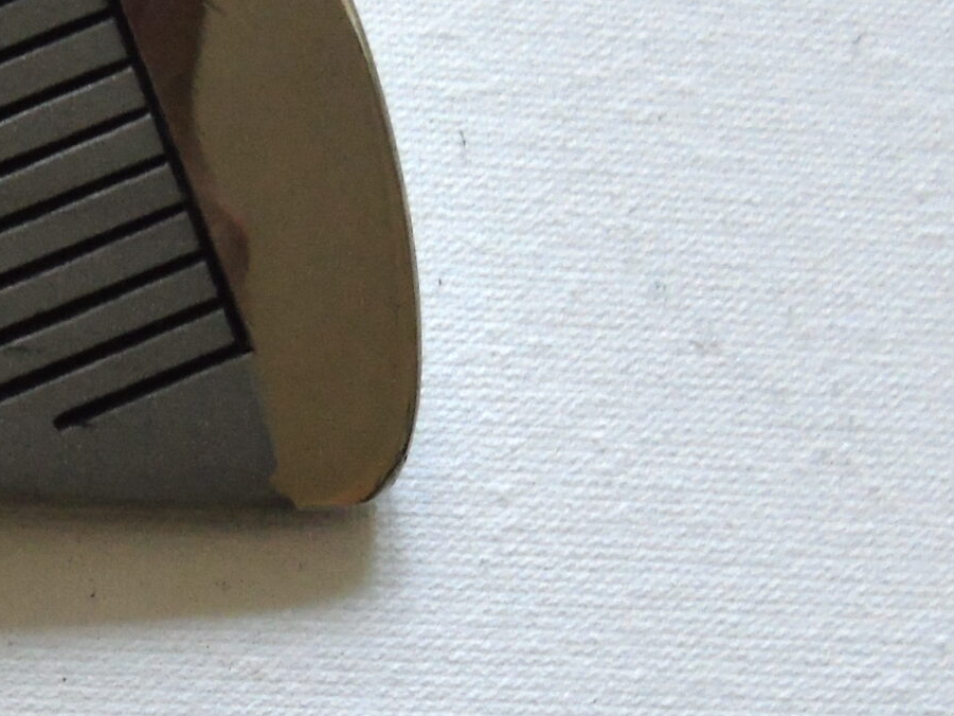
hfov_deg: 24.5
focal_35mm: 71
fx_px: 1957
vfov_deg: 20.7
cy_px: 391
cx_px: -228
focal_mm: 4.4
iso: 400
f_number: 3.4
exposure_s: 1/25
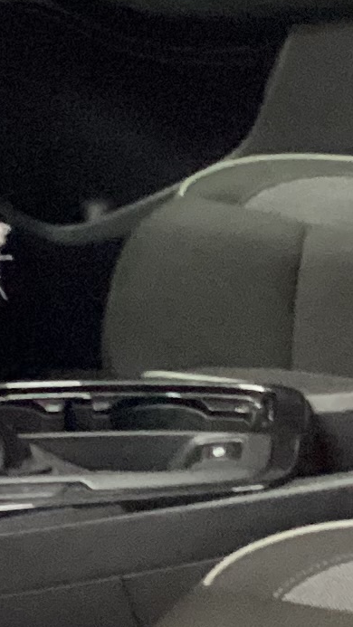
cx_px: 151
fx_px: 2645
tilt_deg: -26.2
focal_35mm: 159
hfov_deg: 7.6
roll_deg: +1.7
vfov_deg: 13.5
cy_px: 400
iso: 800
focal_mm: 3.3
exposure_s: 1/24
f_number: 2.4
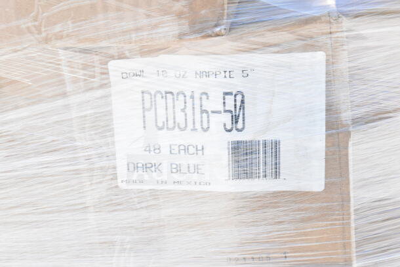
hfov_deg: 24.6
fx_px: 917
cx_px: 200
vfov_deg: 16.6
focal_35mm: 82
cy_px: 134
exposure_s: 1/400
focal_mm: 55
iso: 1600
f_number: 10
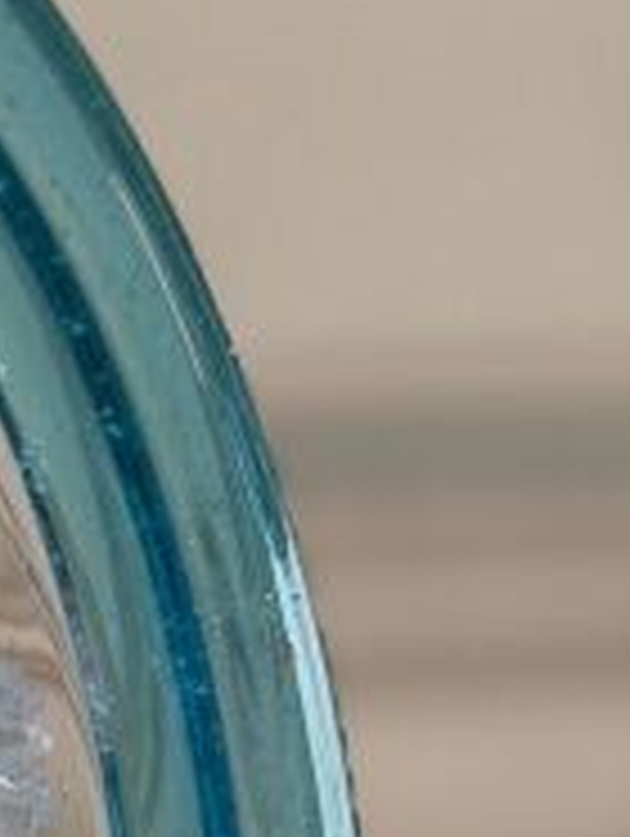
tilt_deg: -10.4
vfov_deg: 6.4
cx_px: -1382
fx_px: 7481
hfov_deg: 4.6
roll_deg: -0.5
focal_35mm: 309
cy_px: 720
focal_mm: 6.76
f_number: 1.78
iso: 50
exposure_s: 1/50
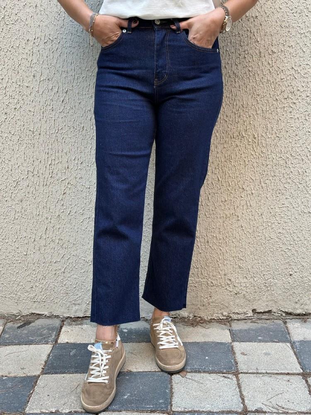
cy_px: 208
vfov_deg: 39.7
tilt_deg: -11.1
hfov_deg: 30.3
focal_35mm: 48
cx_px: 156
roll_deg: -0.1
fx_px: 575
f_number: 1.78
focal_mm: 6.86
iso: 125
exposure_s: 1/121
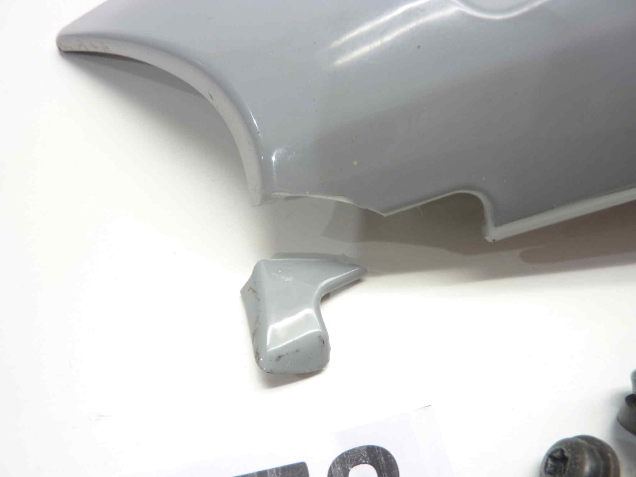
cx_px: 318
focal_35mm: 25
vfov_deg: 54.9
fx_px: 459
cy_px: 238
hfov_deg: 69.4
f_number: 3.3
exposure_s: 1/10
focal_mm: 4.1
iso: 80
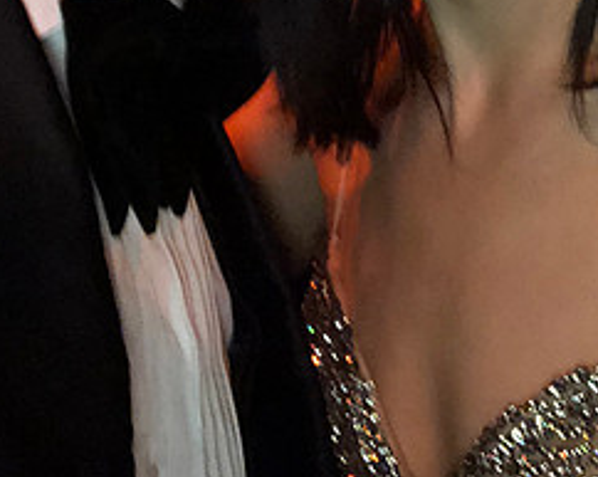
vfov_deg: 18.8
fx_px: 1326
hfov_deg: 25.1
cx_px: 465
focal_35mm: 75
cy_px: -151
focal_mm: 2.87
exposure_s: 1/16
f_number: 2.2
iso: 500
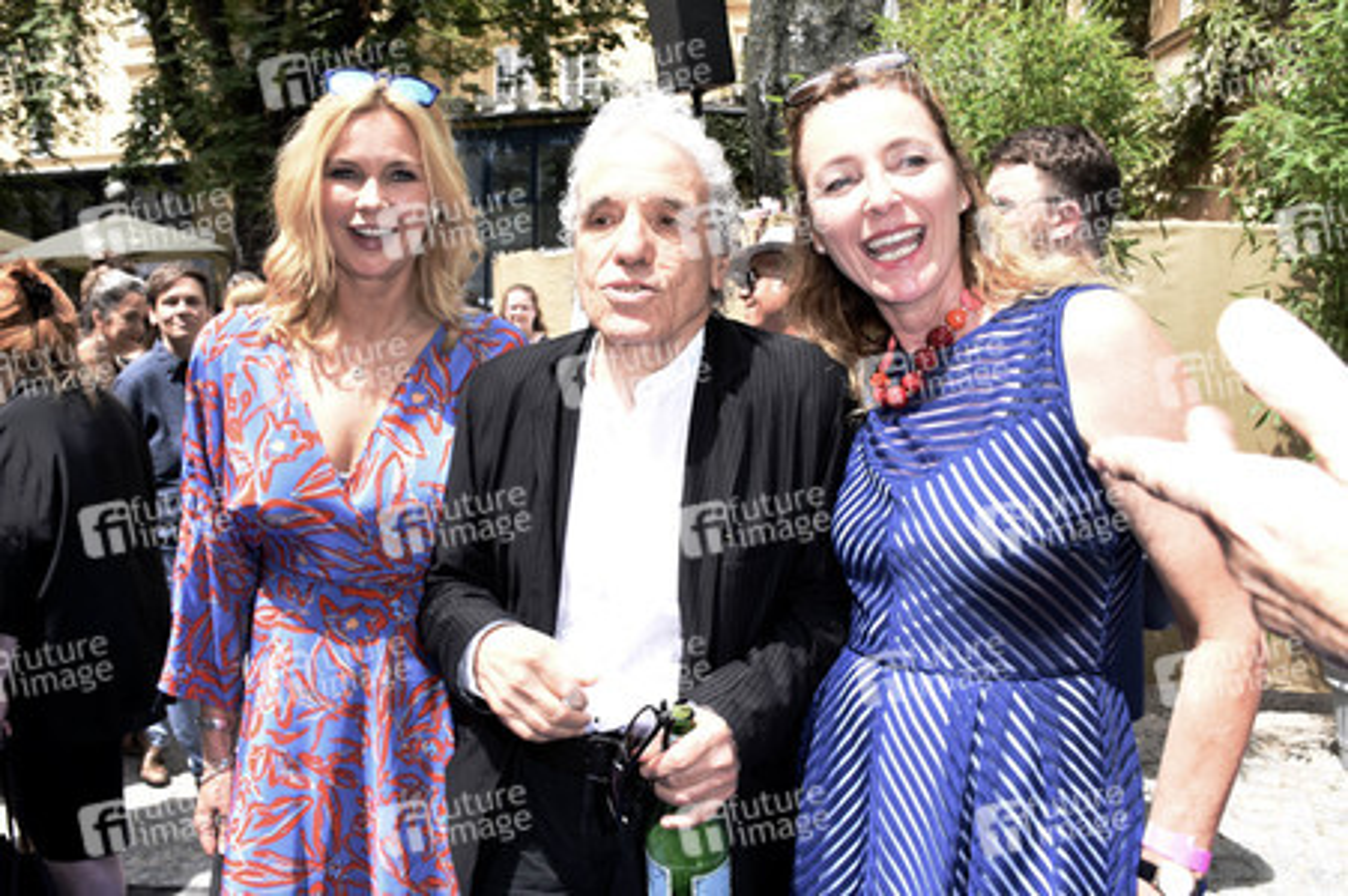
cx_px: 674
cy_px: 448
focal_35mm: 30
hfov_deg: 62.0
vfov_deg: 43.5
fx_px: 1122
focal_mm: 20
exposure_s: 1/160
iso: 200
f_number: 6.3
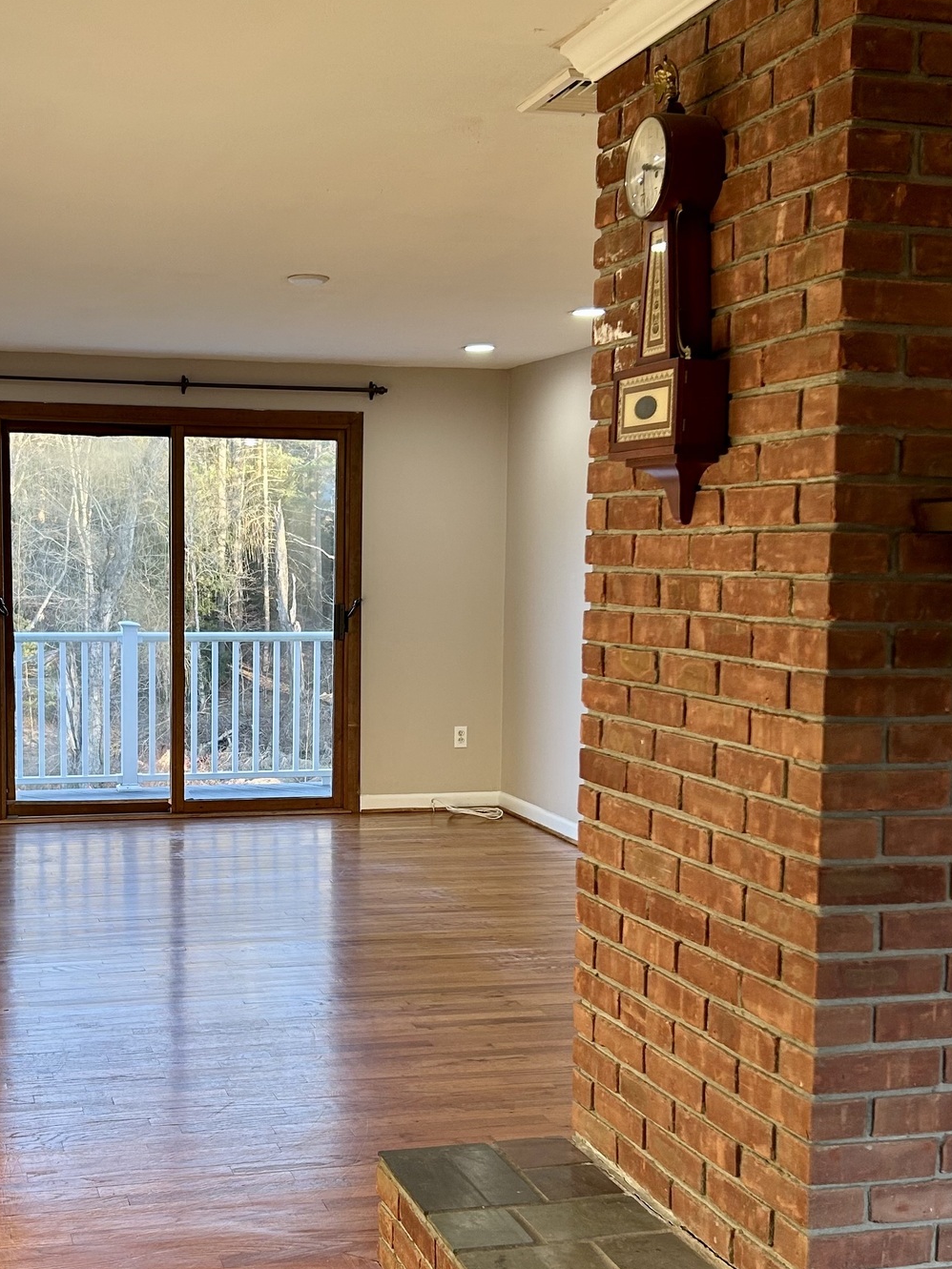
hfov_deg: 31.9
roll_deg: -0.4
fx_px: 1650
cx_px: 300
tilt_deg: -6.2
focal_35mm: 45
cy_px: 703
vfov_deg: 42.0
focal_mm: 5.7
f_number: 1.5
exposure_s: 1/120
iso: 80
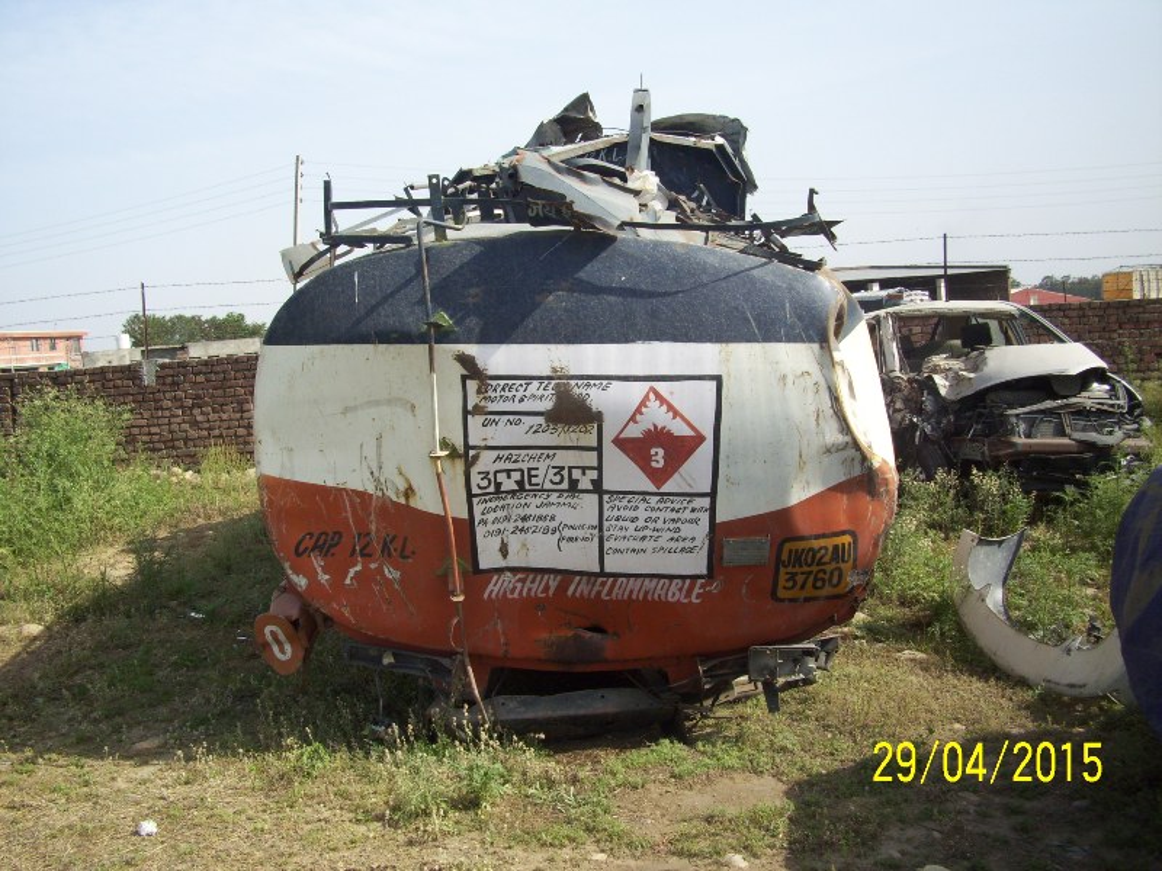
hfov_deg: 54.0
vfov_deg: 41.8
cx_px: 581
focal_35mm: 34
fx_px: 1141
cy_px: 436
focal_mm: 5.7
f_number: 5.6
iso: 80
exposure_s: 1/200
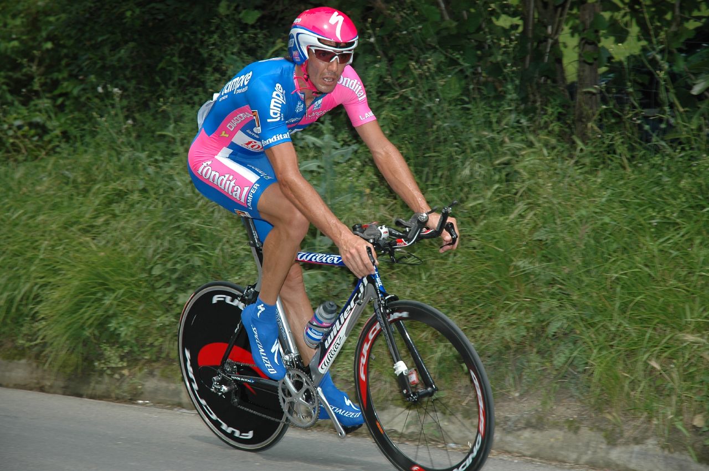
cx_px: 354
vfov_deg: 13.0
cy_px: 236
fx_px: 2066
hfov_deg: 19.5
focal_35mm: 105
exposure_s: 1/500
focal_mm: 70
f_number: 4.5
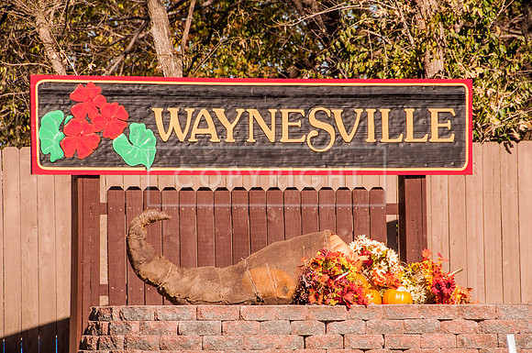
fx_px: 4427
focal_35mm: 300
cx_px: 266
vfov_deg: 4.6
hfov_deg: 6.9
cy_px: 176
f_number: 10
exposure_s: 1/1600
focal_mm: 200
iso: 1000
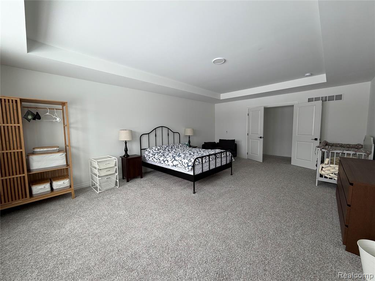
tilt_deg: -4.2
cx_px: 188
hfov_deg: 102.1
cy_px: 140
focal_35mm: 14
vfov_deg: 85.7
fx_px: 152
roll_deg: +0.7
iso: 64
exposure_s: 1/121
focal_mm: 2.22
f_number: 2.2
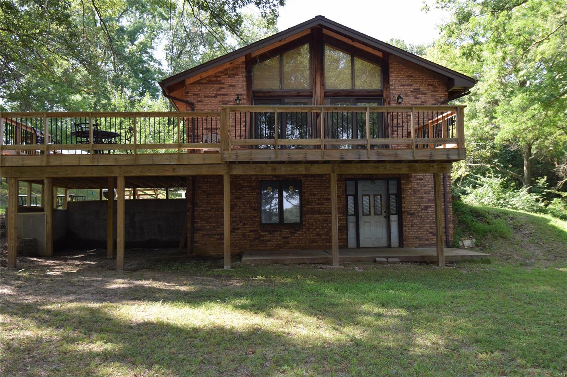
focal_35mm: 33
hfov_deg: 57.2
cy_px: 188
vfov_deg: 40.0
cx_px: 284
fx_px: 520
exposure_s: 1/125
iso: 250
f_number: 5.6
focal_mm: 22
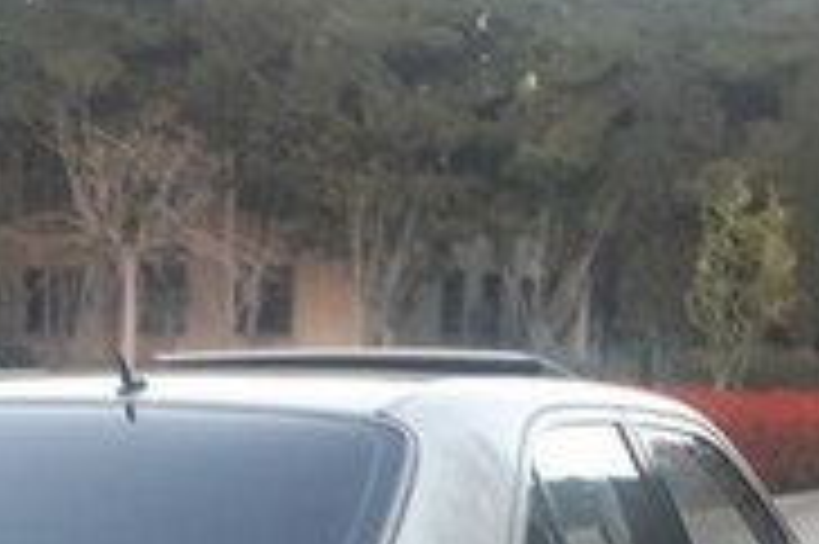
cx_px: 252
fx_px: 2318
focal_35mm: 102
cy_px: 946
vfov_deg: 12.4
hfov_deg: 19.9
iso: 64
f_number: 1.9
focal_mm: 3.6
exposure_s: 1/33
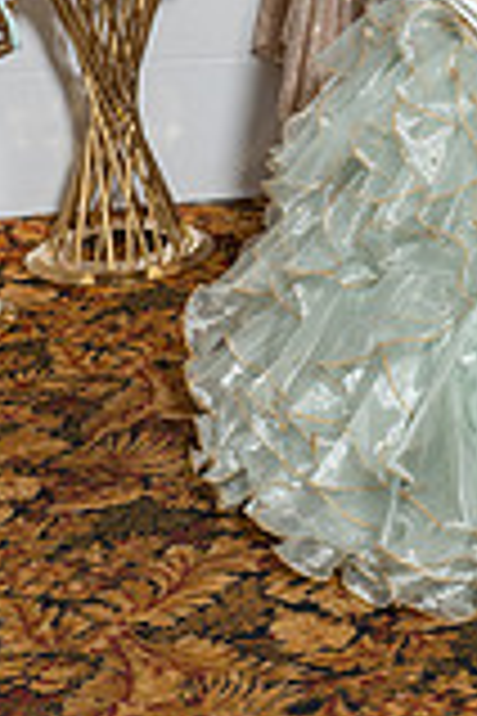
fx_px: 2146
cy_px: -189
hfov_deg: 12.1
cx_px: 699
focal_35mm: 108
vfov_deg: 17.8
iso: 200
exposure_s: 1/160
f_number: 9
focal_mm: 24
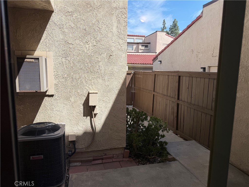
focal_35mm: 24
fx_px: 173
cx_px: 124
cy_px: 94
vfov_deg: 56.8
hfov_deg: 71.6
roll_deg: -0.9
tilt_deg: -8.6
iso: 80
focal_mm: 6.76
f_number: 1.78
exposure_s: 1/2525
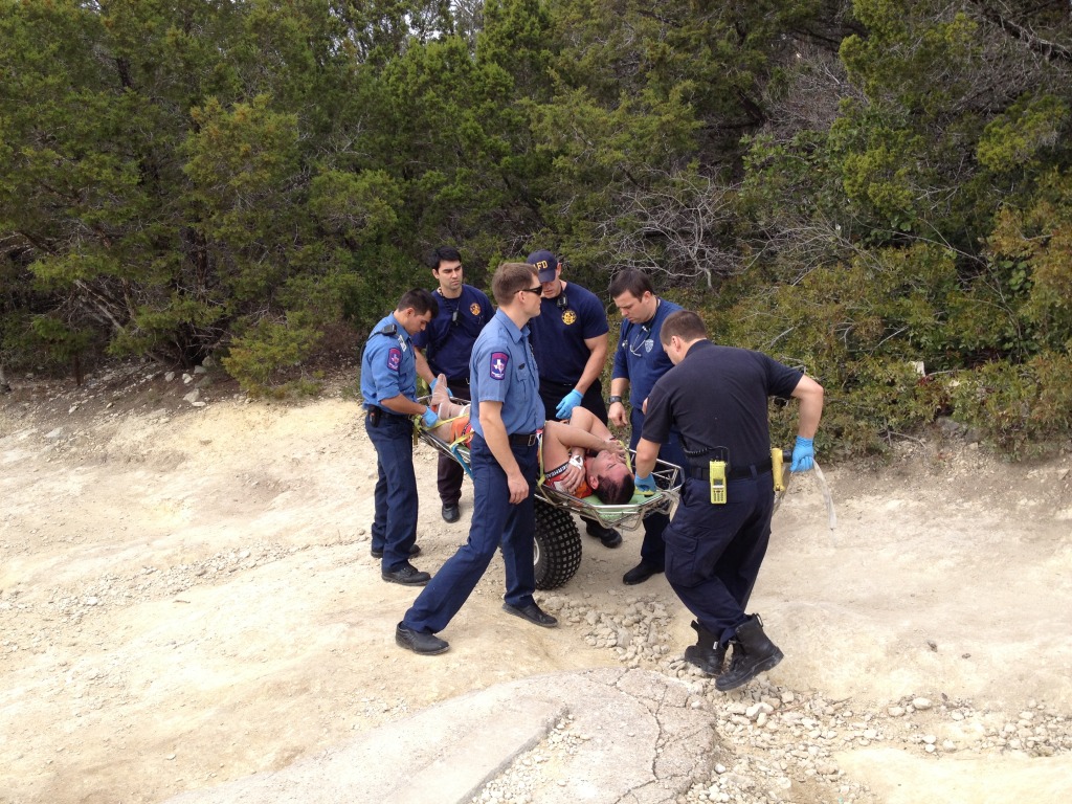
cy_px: 402
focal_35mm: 35
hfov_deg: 52.6
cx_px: 536
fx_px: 1084
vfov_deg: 40.7
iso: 50
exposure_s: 1/484
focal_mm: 4.28
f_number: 2.4
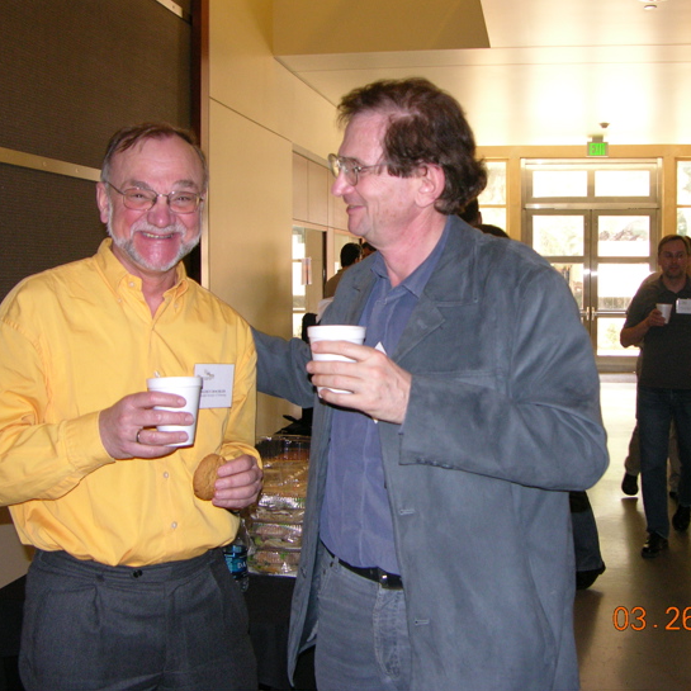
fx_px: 949
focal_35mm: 42
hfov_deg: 40.0
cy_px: 340
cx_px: 382
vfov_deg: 40.0
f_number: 2.8
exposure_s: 1/60.1
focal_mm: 8.9
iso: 200
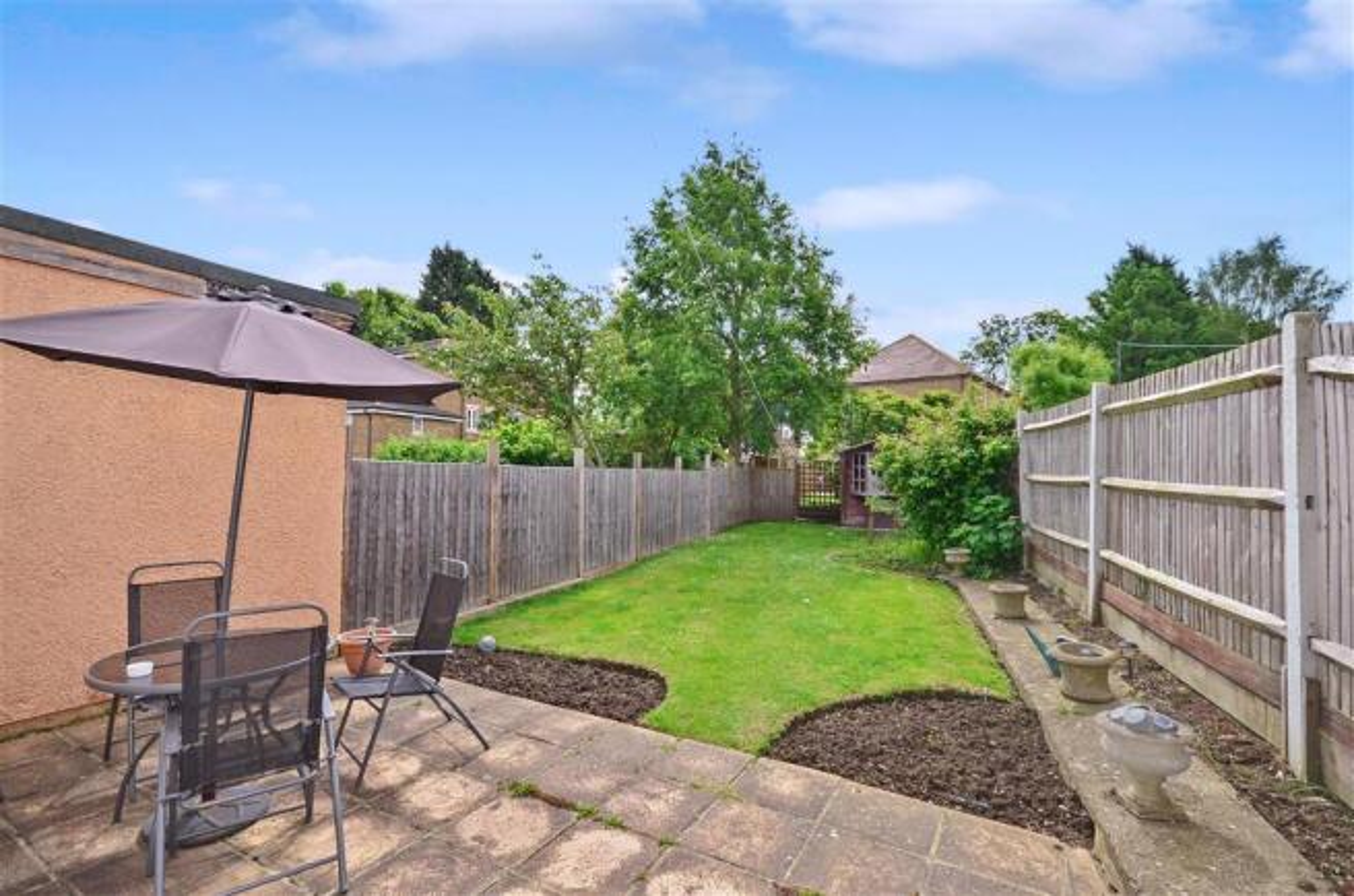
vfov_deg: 71.8
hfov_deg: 95.1
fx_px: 619
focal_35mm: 16
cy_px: 448
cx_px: 677
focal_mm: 11
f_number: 7.1
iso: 200
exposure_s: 1/200
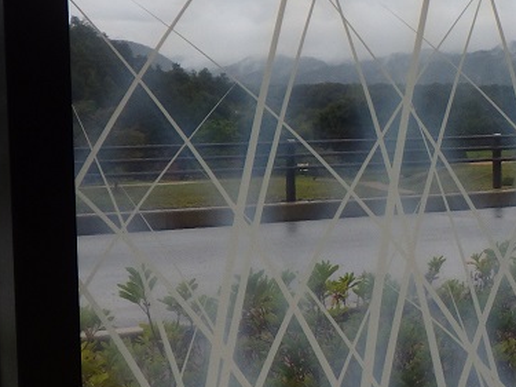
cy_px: 163
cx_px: 502
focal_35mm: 86
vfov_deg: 17.1
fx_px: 1282
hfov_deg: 22.0
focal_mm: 5
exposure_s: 1/160
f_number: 4.2
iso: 125
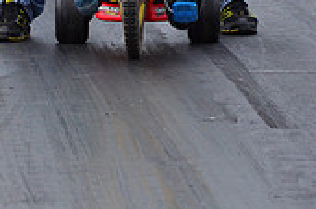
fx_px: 6029
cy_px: -139
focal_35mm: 689
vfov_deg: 2.0
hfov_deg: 3.0
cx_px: 166
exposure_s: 1/1000
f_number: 8
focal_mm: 135
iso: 1000
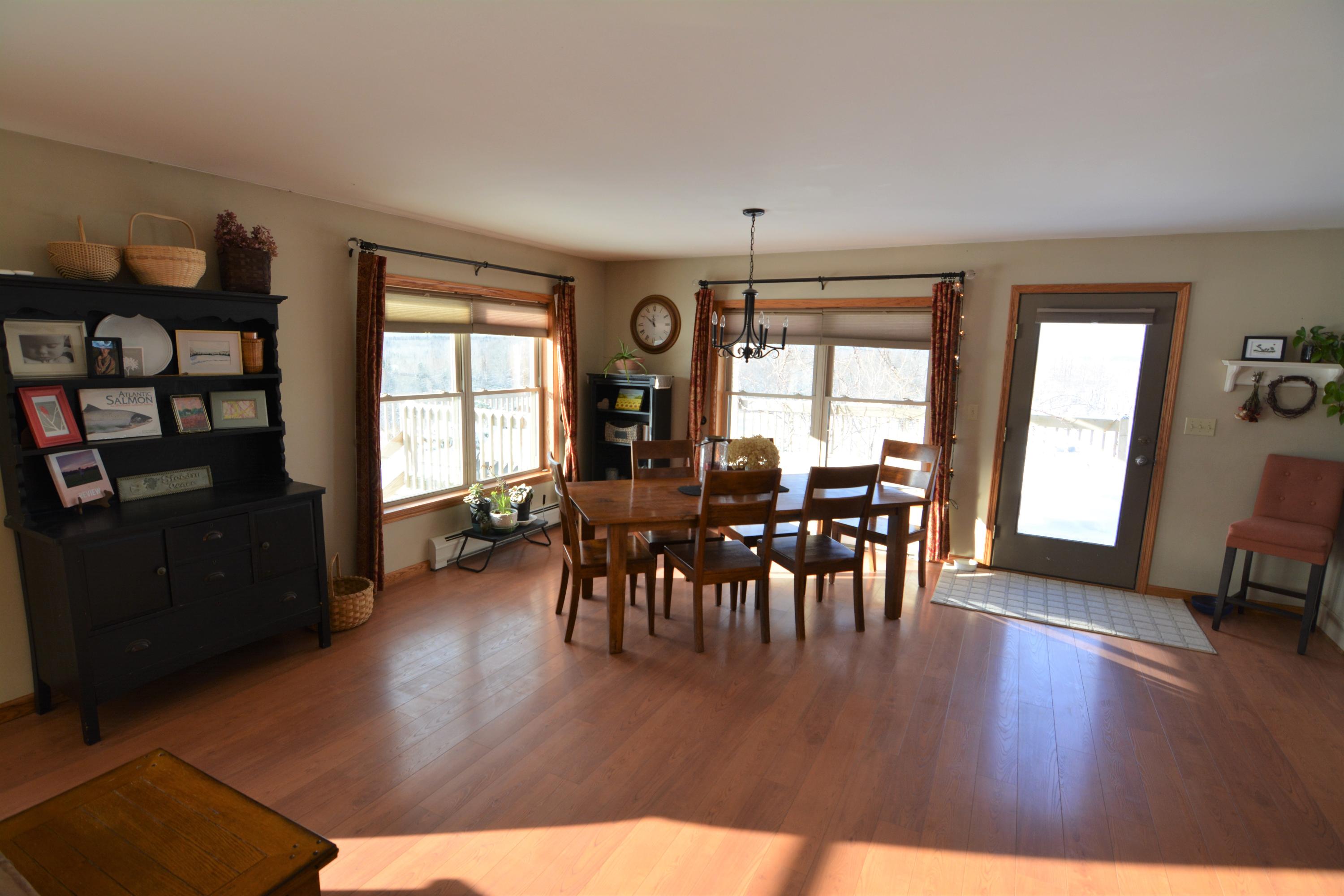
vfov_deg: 72.1
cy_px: 448
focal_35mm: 16
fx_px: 616
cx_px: 672
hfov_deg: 95.0
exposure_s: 1/125
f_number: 5.6
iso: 360
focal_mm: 11
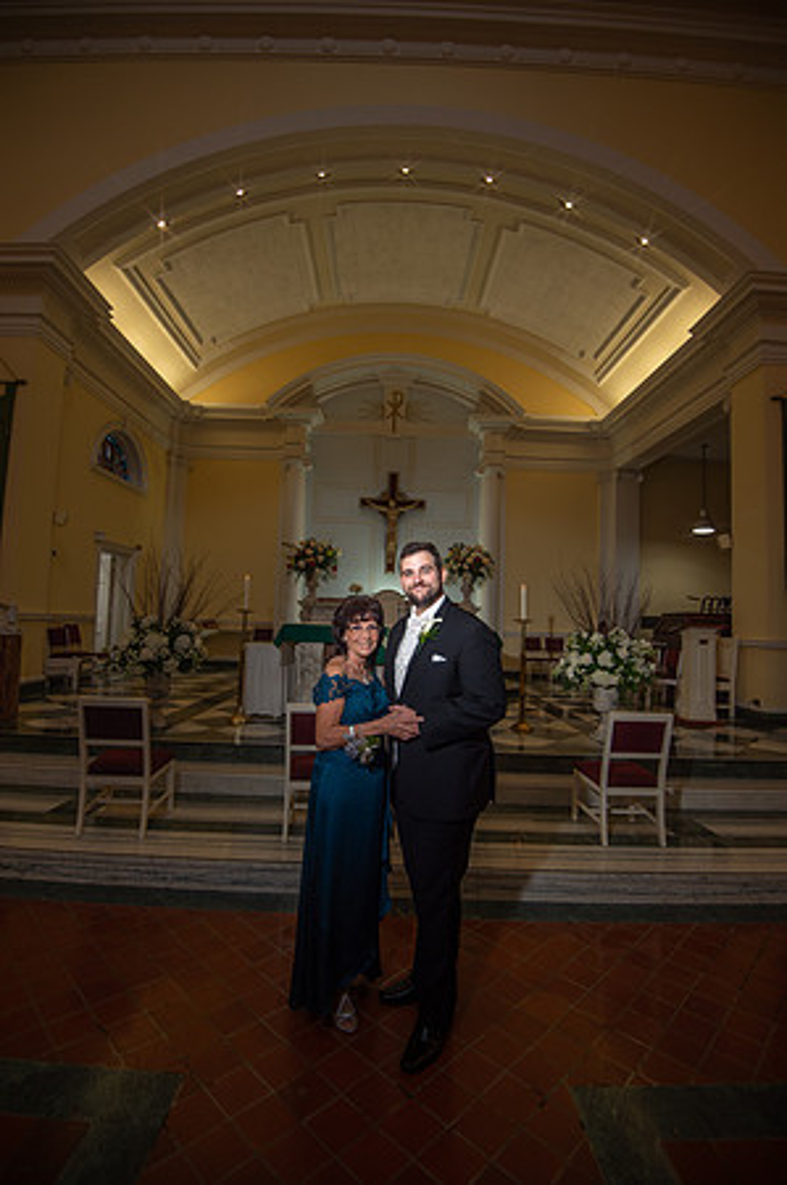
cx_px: 394
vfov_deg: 96.8
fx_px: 526
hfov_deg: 73.6
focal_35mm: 16
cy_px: 592
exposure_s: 1/125
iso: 200
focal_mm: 16
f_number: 4
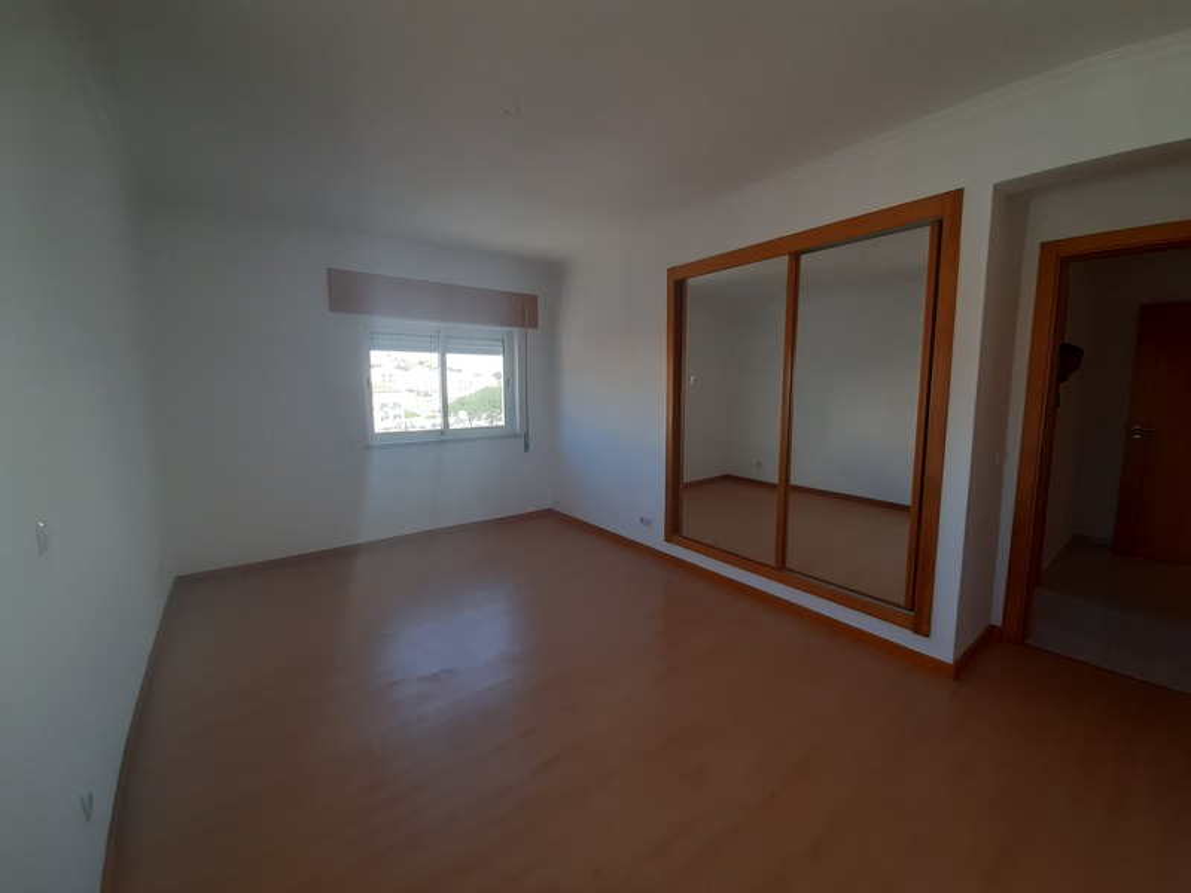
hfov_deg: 106.2
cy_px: 446
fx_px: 447
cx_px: 596
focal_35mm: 13
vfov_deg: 89.9
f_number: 2.2
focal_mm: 1.42
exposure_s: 1/100
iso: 64
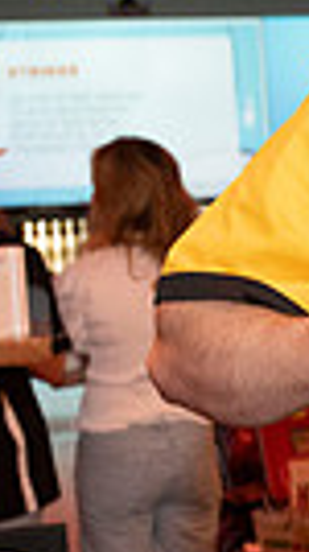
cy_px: 286
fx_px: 2325
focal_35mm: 159
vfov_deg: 13.5
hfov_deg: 6.5
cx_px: 1125
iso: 2500
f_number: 5.6
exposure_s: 1/80
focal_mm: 35
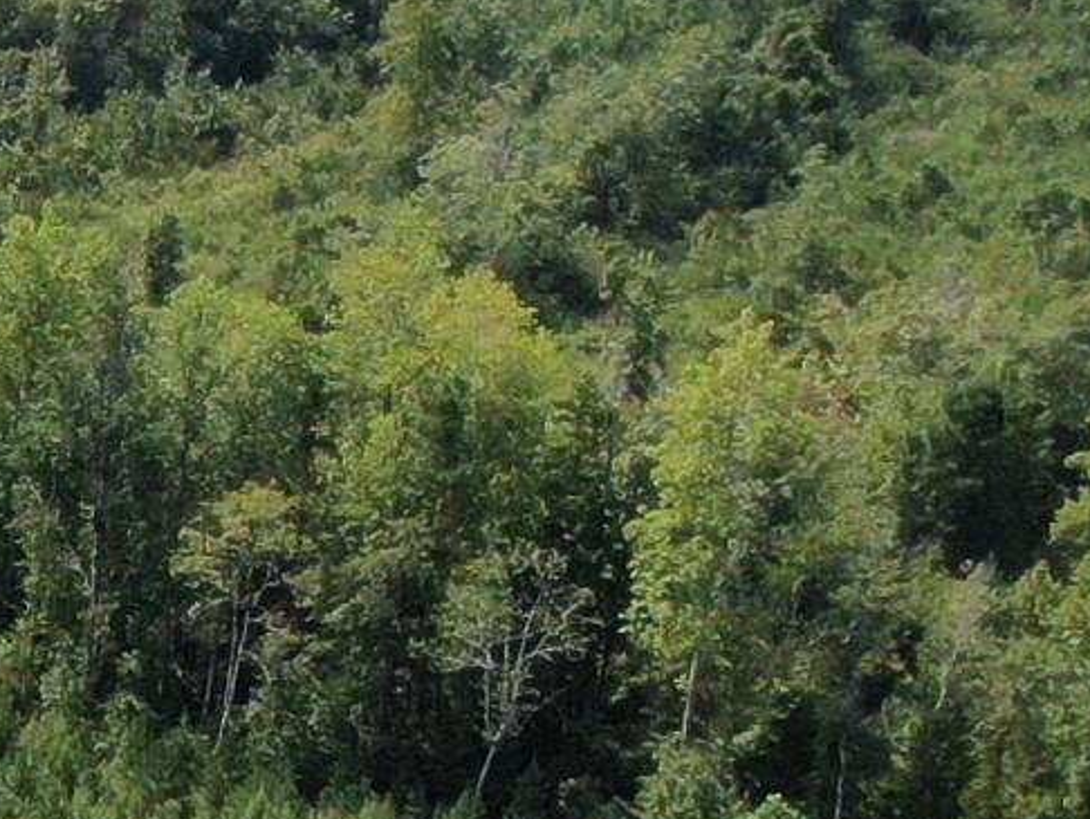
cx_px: -1588
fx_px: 4663
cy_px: 684
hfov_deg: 11.1
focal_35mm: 148
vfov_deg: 10.0
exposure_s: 1/1000
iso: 100
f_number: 2.8
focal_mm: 4.39
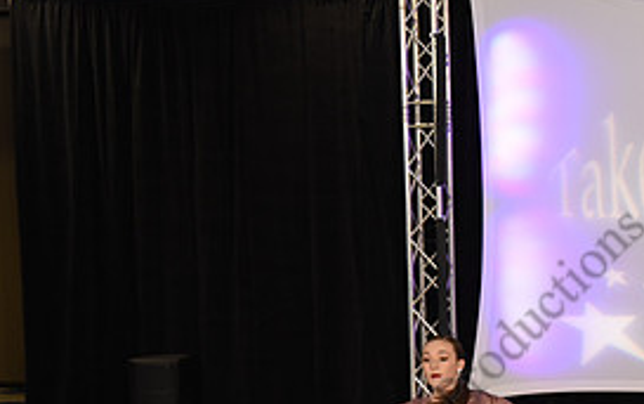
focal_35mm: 104
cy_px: 429
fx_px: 1826
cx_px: 429
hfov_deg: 19.9
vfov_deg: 12.4
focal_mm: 48
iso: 2500
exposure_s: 1/400
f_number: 3.5
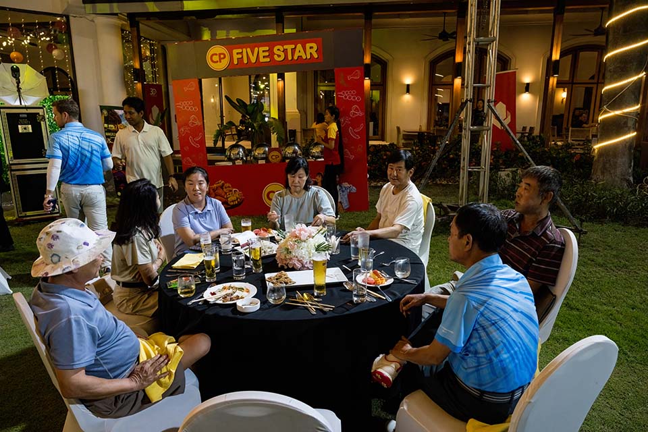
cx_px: 324
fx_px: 432
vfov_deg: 53.1
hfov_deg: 73.7
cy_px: 216
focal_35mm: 24
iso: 7200
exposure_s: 1/200
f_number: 7.1
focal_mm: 24
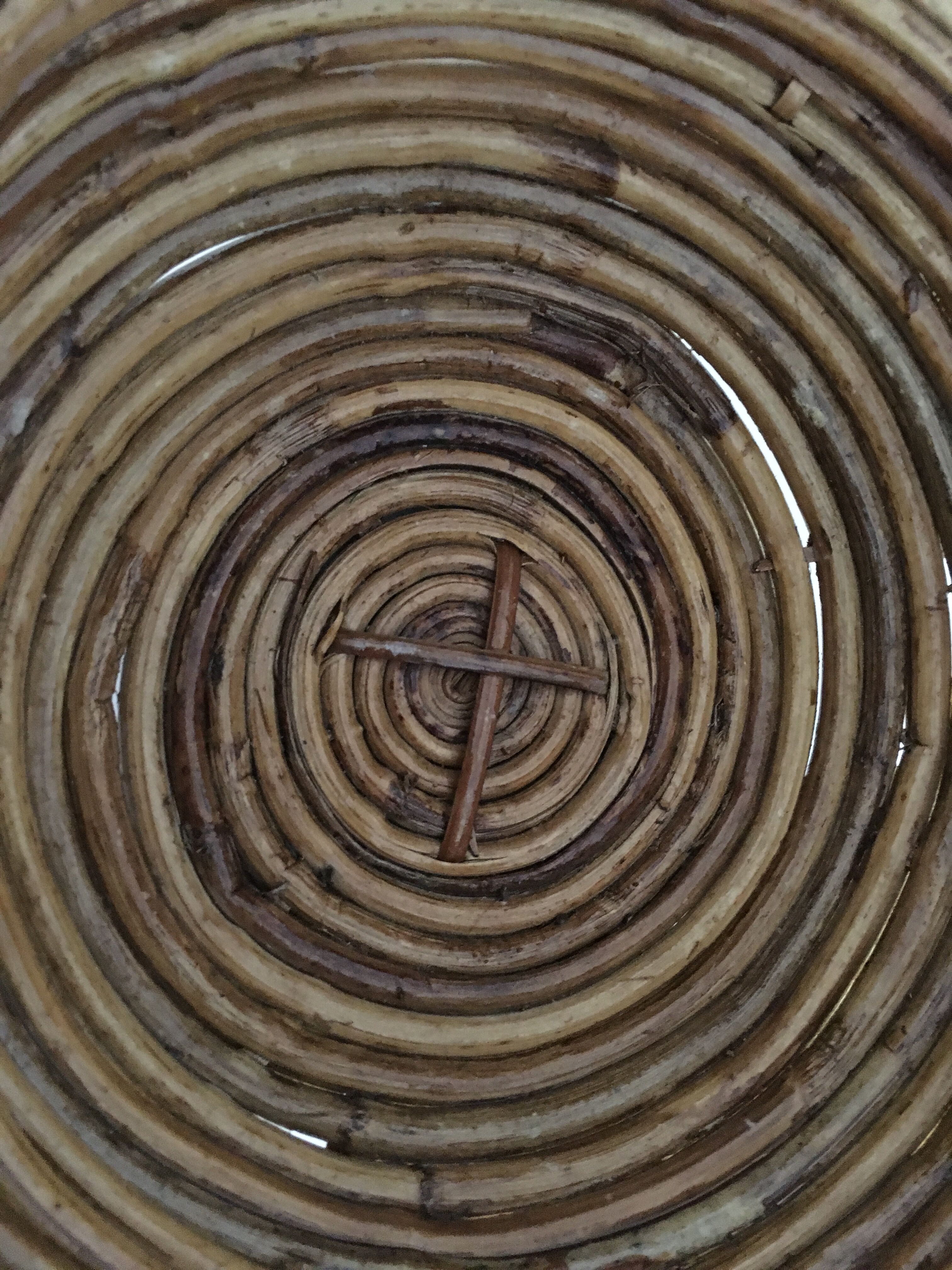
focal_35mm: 29
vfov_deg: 61.7
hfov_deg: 48.2
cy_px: 635
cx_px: 476
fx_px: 1063
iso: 500
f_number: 2.2
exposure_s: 1/15
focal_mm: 4.15
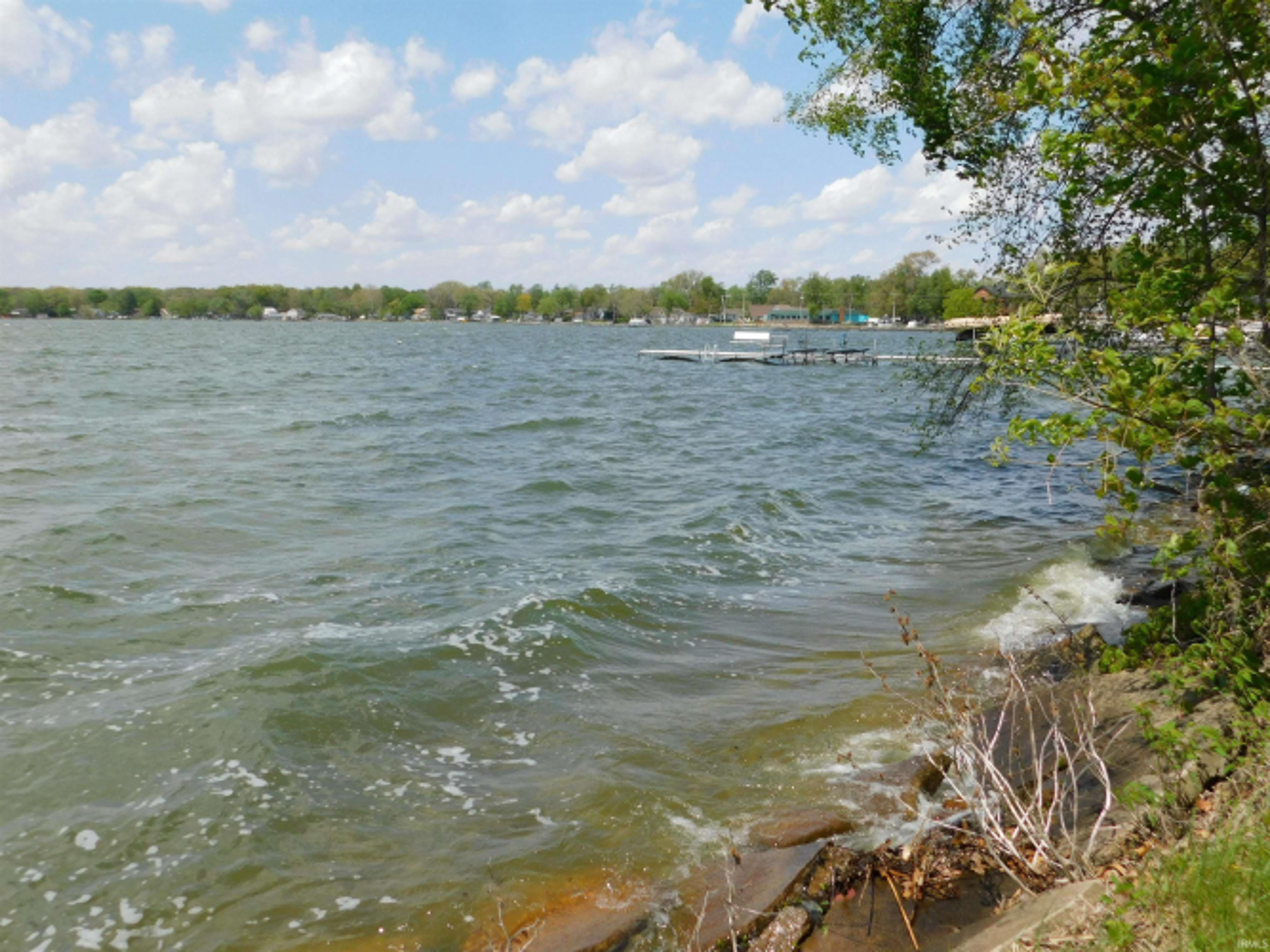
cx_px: 635
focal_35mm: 30
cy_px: 476
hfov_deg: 60.0
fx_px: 1100
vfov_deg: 46.8
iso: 125
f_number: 3.2
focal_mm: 5.3
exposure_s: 1/1500
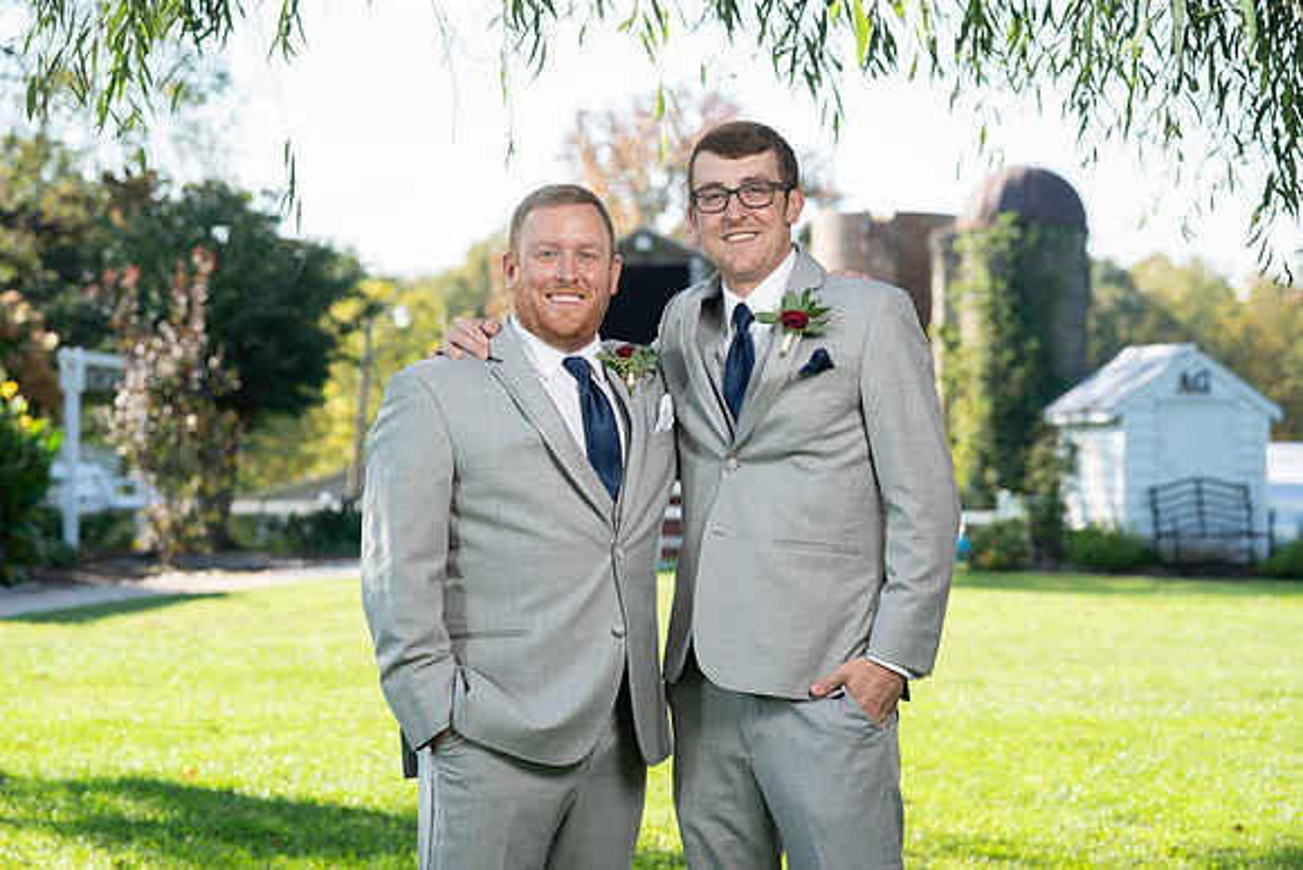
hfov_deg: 18.9
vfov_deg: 12.7
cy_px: 450
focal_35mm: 108
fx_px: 3912
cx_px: 636
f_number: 5.6
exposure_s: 1/200
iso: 200
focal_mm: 104
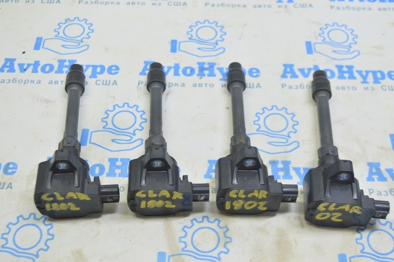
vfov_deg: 28.0
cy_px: 131
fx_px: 525
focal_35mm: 48
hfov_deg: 41.1
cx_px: 197
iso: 400
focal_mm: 32
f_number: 5.6
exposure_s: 1/20
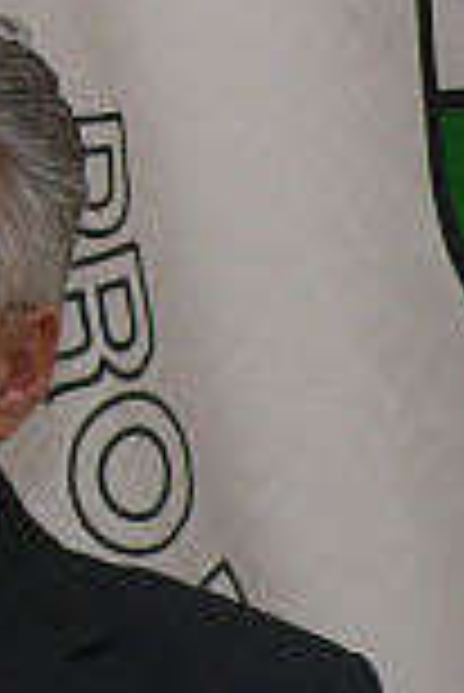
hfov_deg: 3.9
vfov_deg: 5.8
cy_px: 630
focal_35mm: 355
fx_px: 6847
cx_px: -158
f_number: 4
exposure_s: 1/30
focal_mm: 14.4
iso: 100
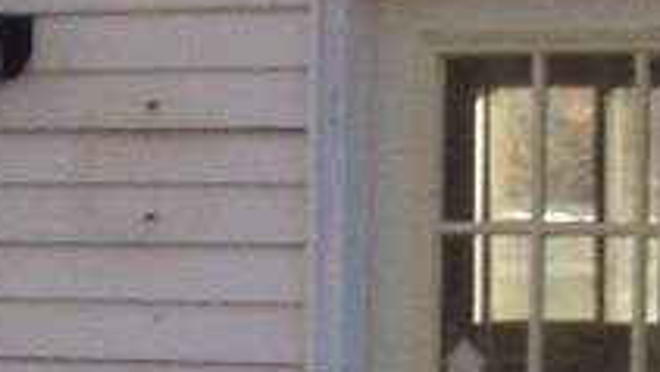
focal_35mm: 217
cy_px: 591
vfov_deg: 5.5
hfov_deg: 9.8
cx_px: -97
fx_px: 3800
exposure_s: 1/160
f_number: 4.3
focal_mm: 5.8
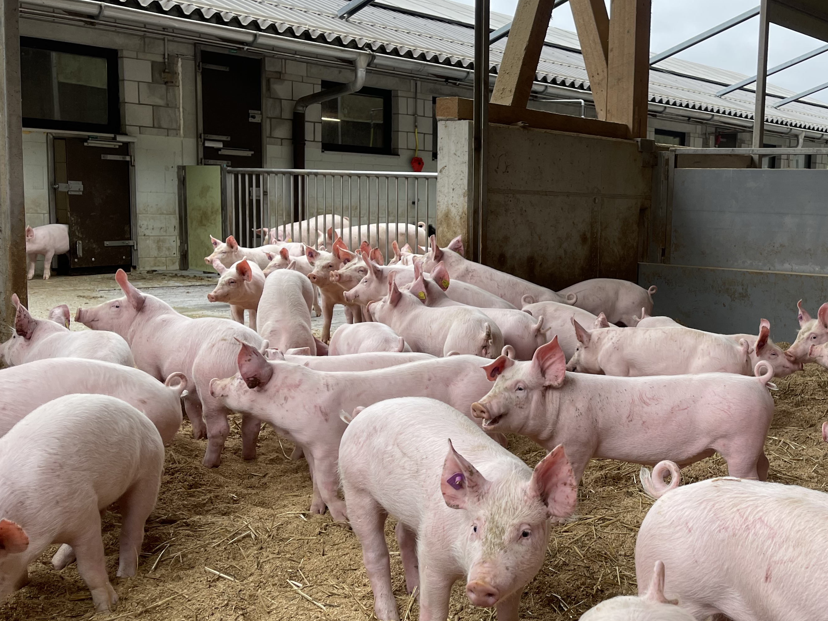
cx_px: 607
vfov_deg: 37.7
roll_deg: -2.2
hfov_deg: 47.4
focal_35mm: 38
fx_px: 909
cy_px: 303
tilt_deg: -8.1
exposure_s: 1/121
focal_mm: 5.1
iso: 50
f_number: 1.6
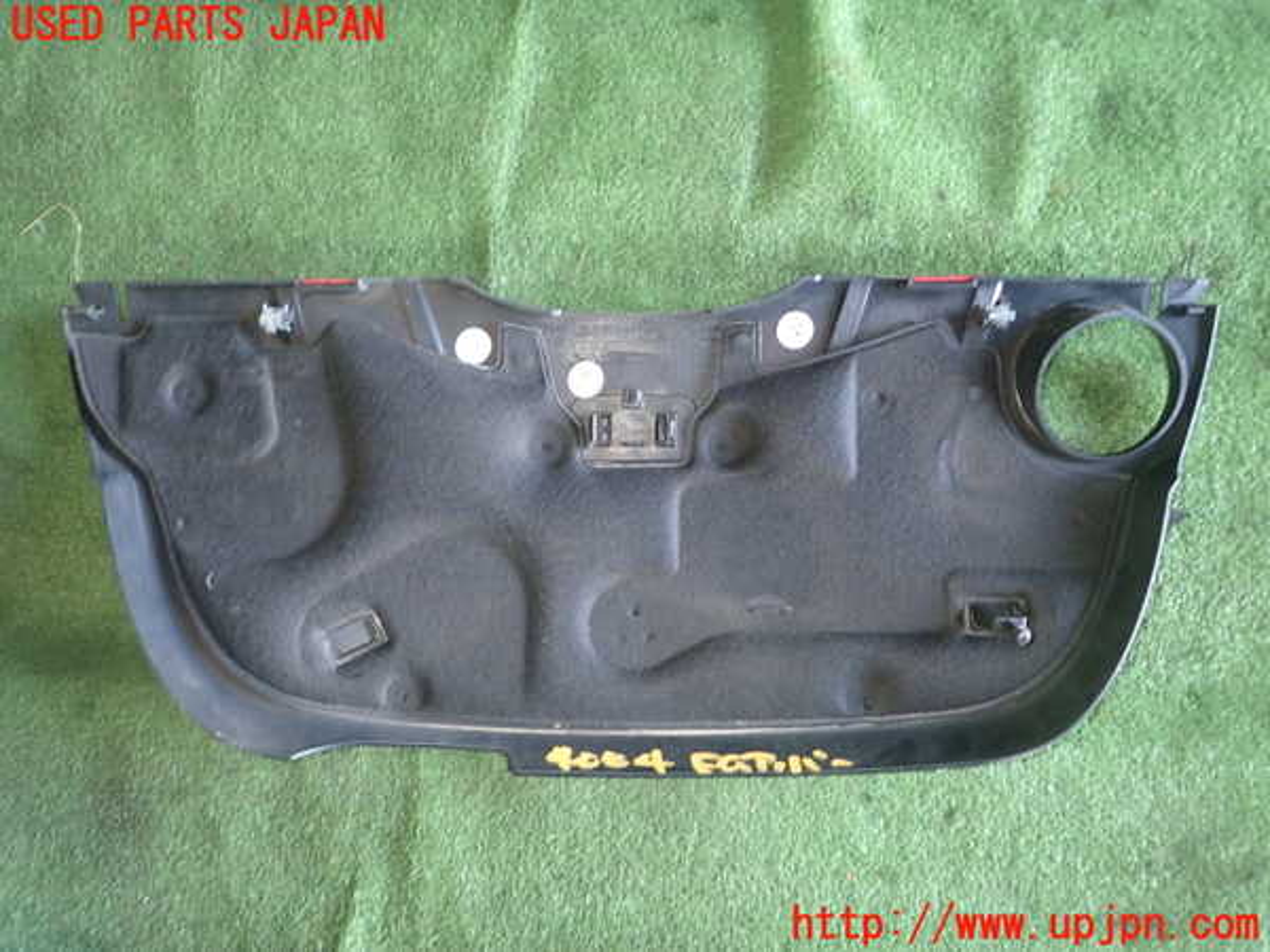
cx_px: 635
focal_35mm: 25
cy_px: 476
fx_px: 917
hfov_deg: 69.4
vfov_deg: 54.9
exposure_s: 1/30
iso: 200
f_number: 2
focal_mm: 4.5
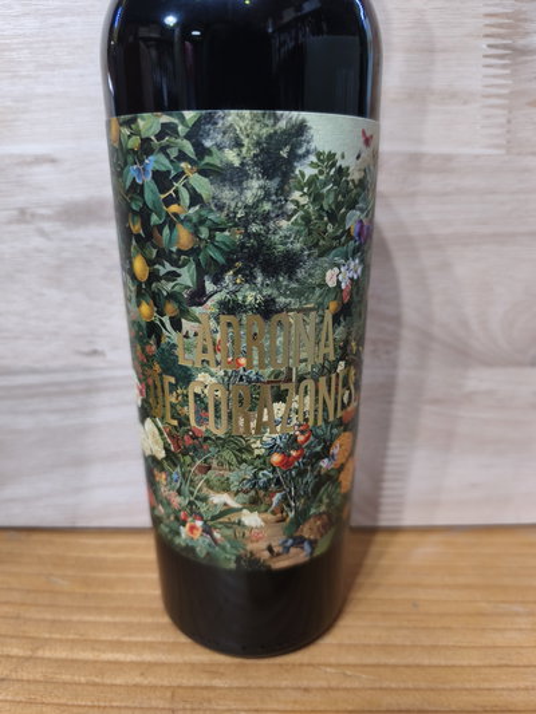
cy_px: 357
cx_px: 268
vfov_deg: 73.9
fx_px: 475
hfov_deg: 58.9
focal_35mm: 23
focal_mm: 6.14
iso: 800
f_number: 1.65
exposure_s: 1/50
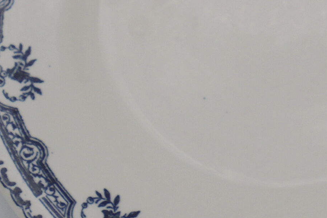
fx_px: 1026
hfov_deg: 17.9
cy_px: 45
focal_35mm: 113
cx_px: 279
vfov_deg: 12.1
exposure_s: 1/500
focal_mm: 6.9
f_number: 4.2
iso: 100
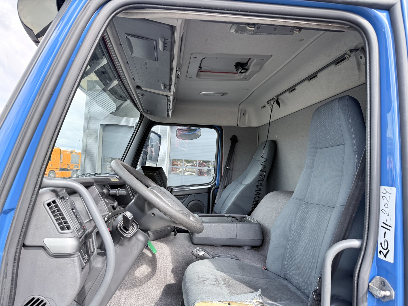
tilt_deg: +5.5
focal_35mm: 24
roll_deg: -3.1
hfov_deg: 71.6
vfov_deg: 56.8
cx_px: 204
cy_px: 153
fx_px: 283
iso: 100
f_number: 1.78
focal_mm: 6.76
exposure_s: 1/543
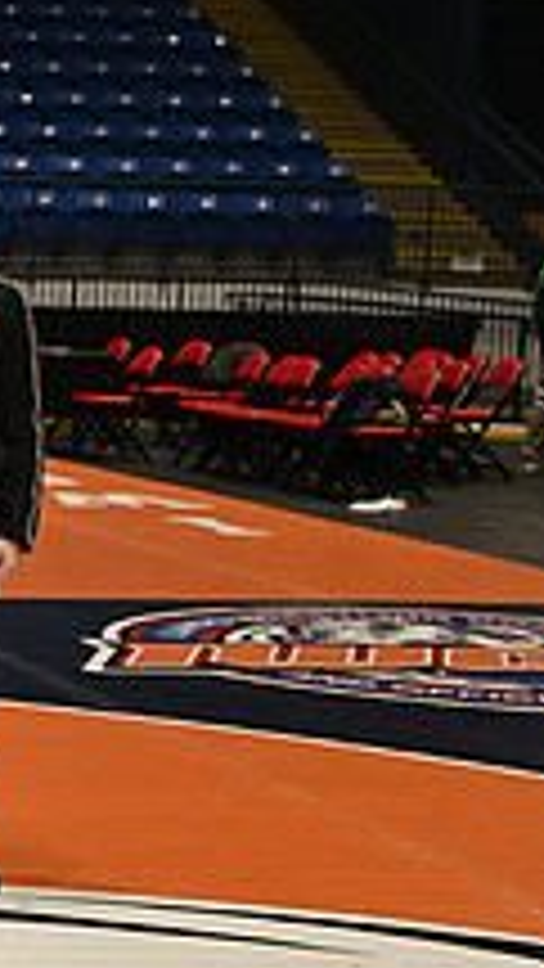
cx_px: -746
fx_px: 2538
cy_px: 479
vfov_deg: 21.6
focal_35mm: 99
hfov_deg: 10.6
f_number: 5.6
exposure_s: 1/160
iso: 800
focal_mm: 35
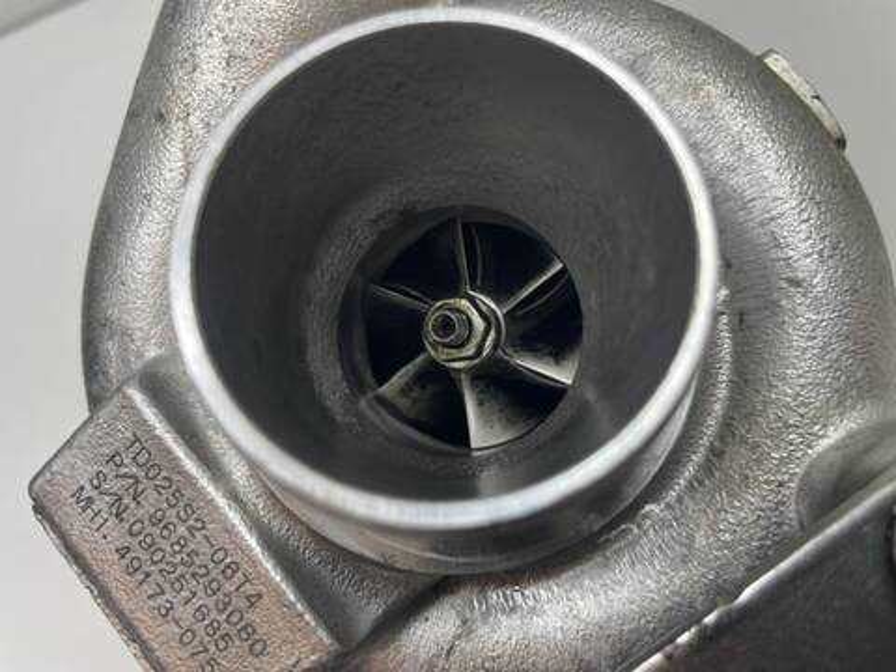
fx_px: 673
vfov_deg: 53.1
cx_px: 448
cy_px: 336
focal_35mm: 26
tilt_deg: -56.7
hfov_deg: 67.3
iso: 50
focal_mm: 4.2
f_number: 1.6
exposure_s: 1/100
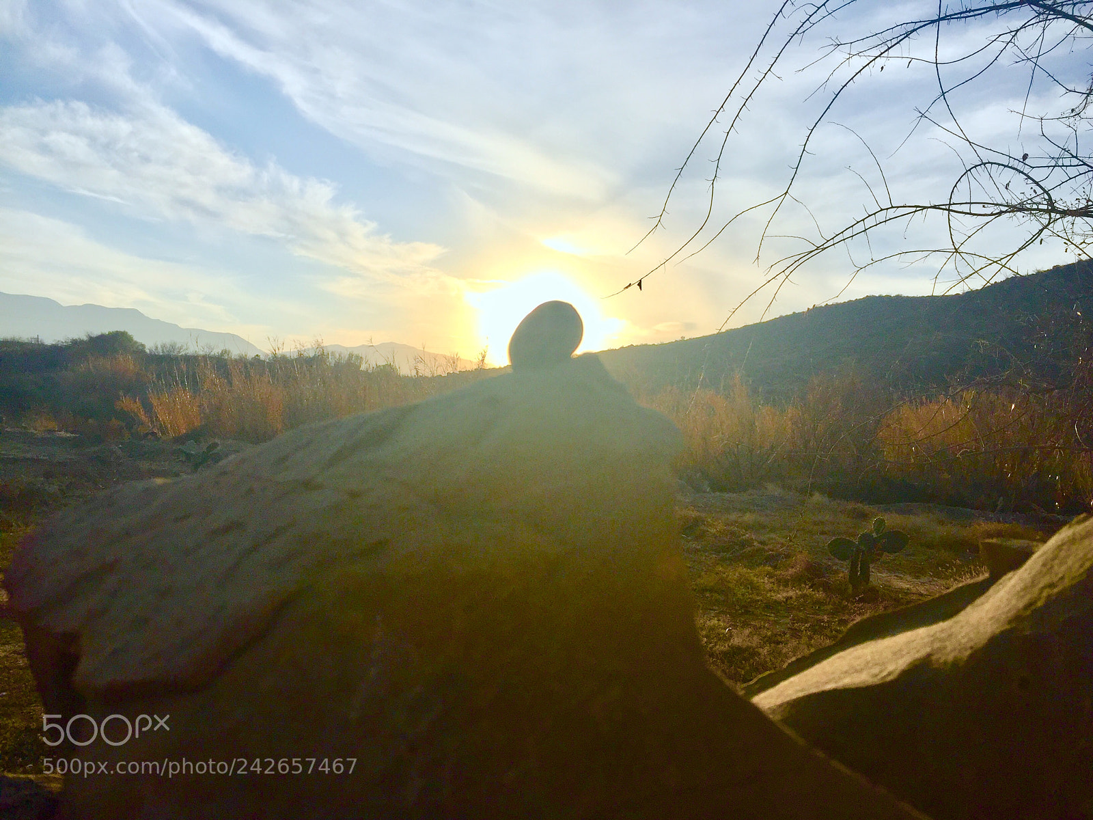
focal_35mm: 29
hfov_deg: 61.7
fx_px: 916
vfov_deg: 48.2
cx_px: 546
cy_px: 410
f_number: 2.2
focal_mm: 4.15
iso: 32
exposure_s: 1/3968
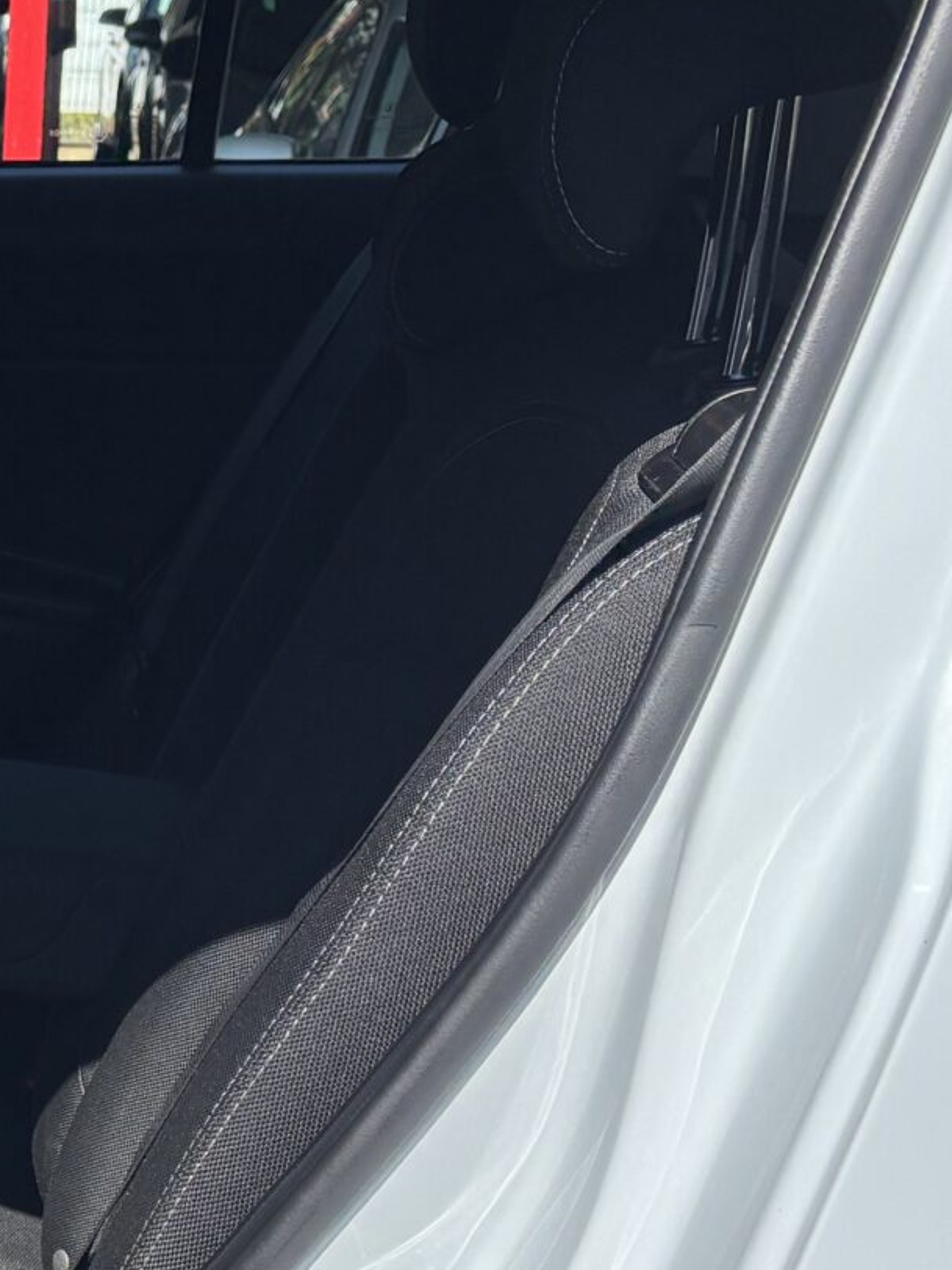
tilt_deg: -12.5
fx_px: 3007
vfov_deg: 23.6
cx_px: -561
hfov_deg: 16.1
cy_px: 970
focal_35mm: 82
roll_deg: -0.5
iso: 50
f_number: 1.6
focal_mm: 5.96
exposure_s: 1/2639
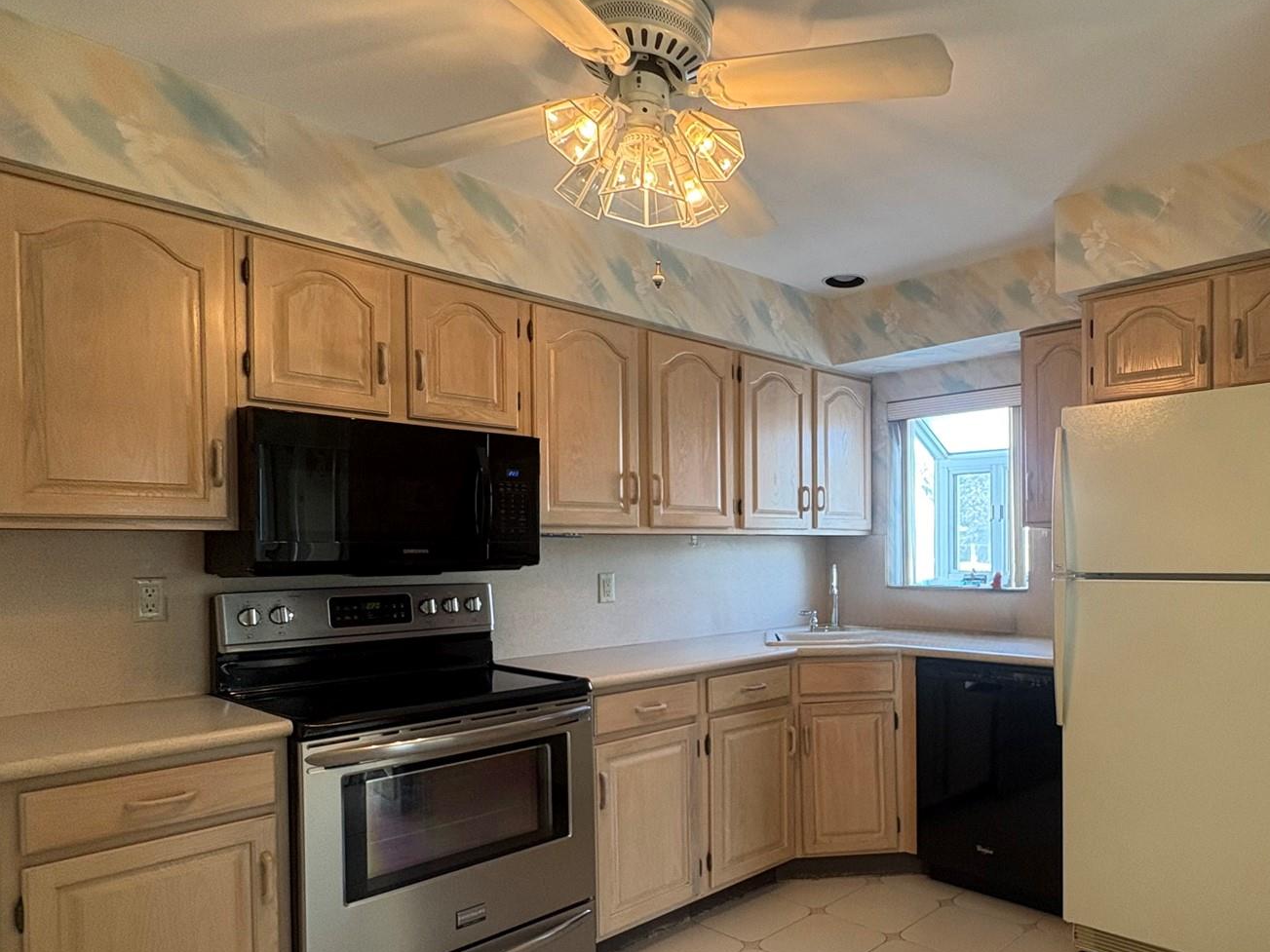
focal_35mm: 22
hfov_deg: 73.5
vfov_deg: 60.8
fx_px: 807
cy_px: 550
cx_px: 872
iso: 160
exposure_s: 1/60
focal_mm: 2.22
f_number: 2.2
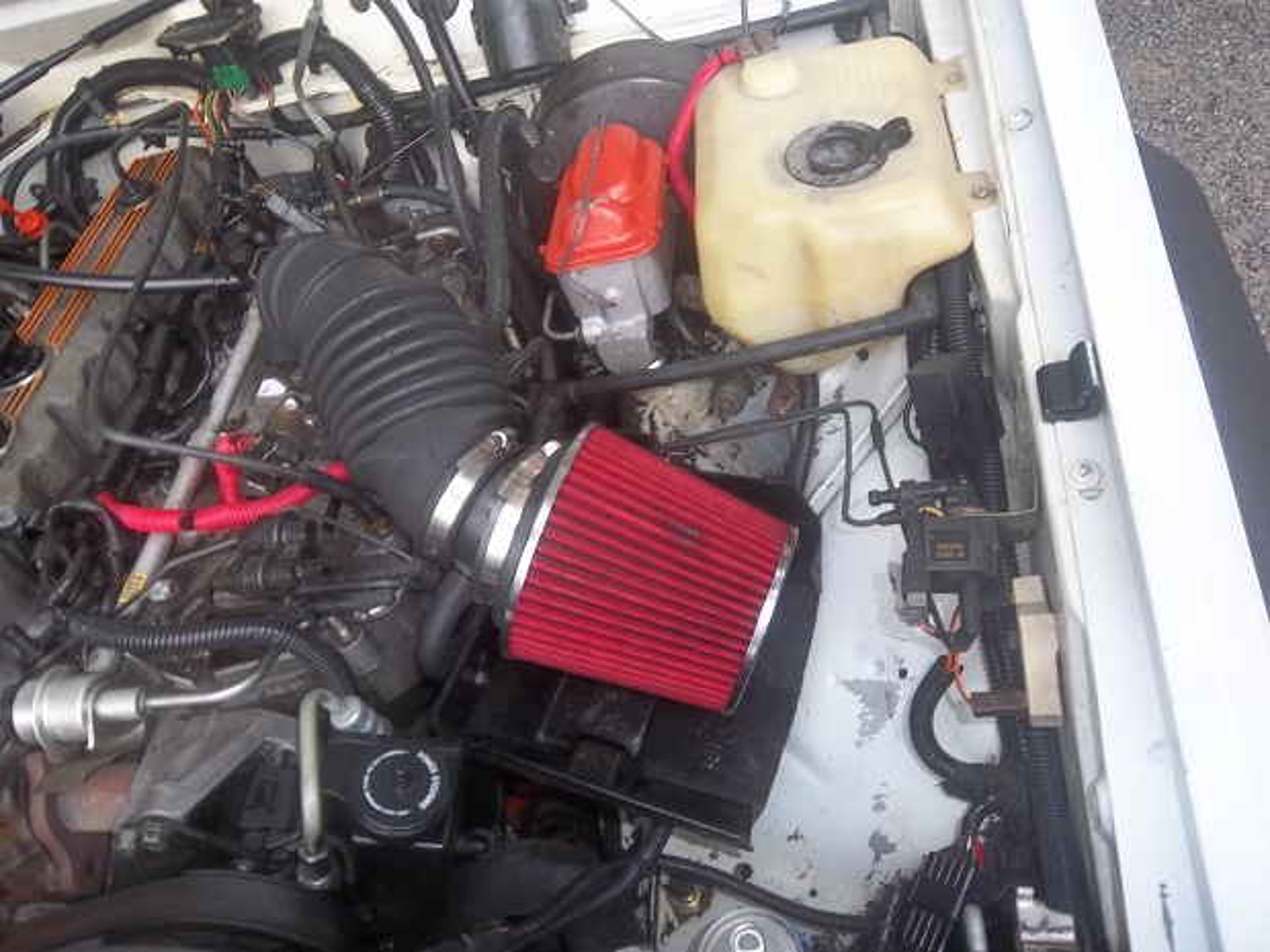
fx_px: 1027
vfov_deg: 49.7
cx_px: 635
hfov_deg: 63.4
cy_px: 476
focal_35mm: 28
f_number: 3.5
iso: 64
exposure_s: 1/30
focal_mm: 5.05
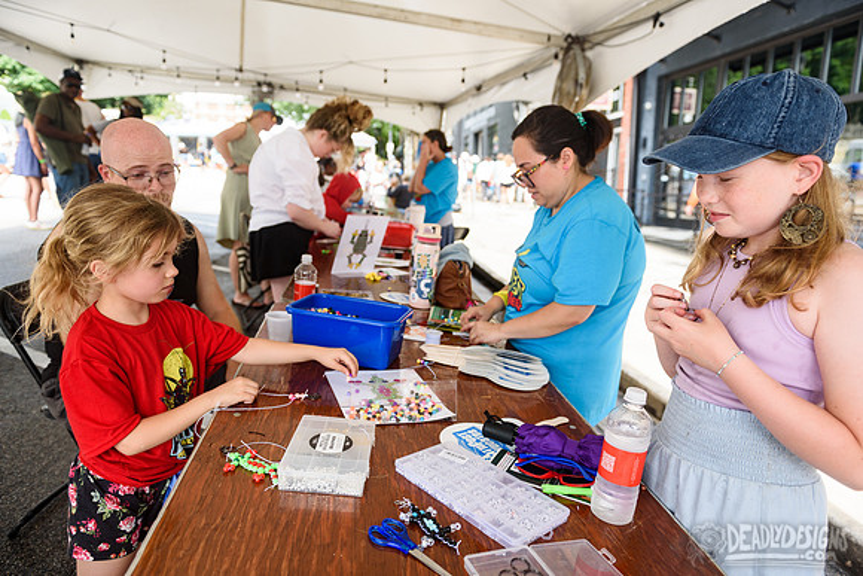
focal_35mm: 24
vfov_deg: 53.2
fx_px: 575
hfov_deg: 73.7
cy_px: 288
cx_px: 432
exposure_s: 1/400
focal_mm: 24
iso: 200
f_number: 5
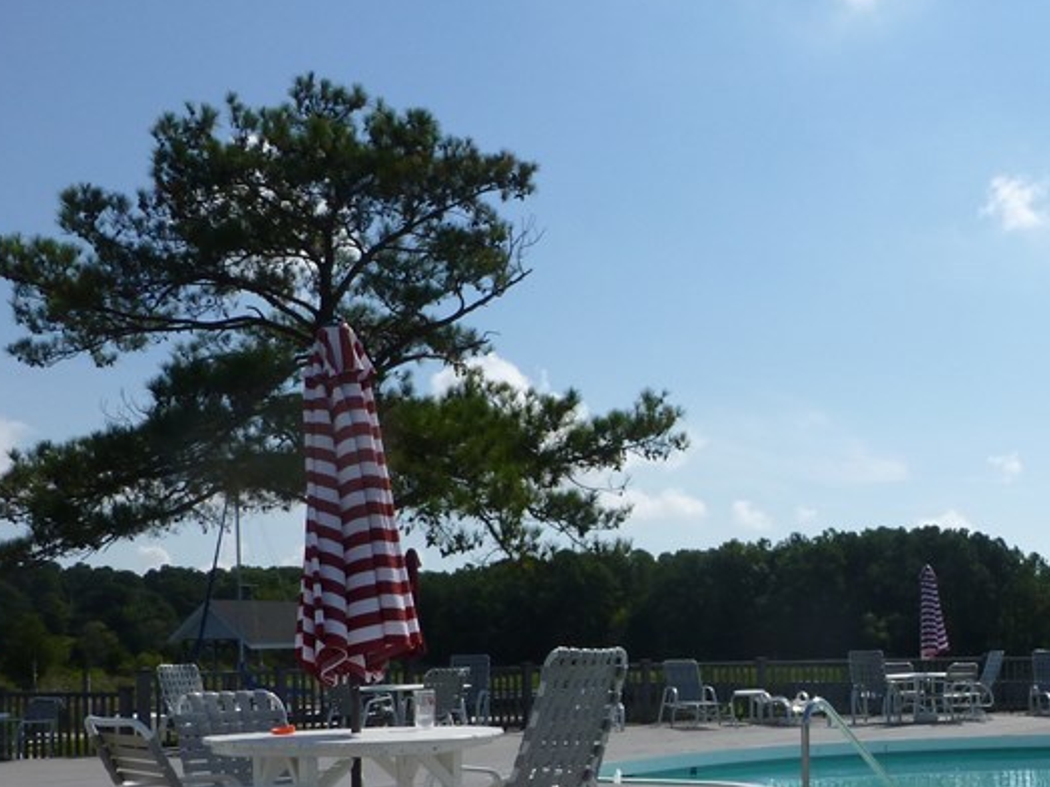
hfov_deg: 39.2
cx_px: 809
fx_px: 1425
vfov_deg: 30.1
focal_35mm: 47
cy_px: 632
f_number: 4
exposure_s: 1/2000
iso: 100
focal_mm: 4.3
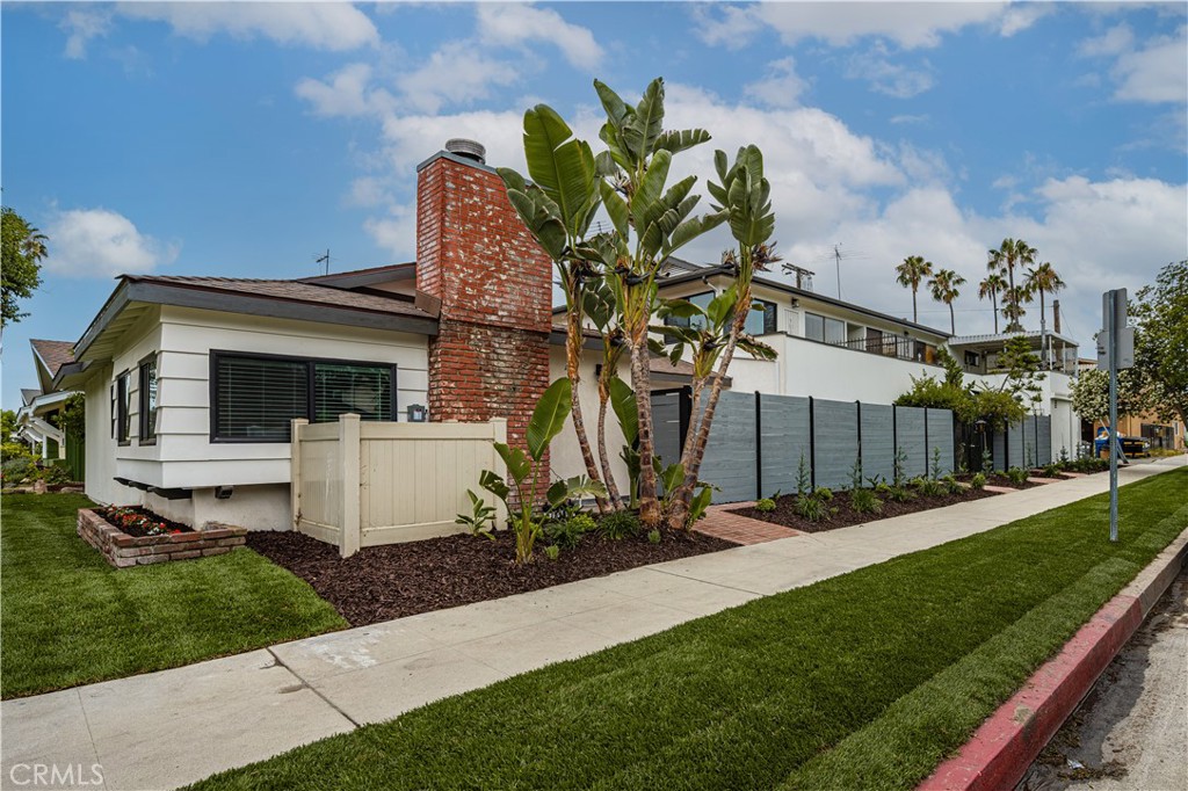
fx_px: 544
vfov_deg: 72.0
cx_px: 594
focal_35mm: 16
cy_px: 396
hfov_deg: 95.0
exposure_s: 1/640
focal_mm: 16.5
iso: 125
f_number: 6.3
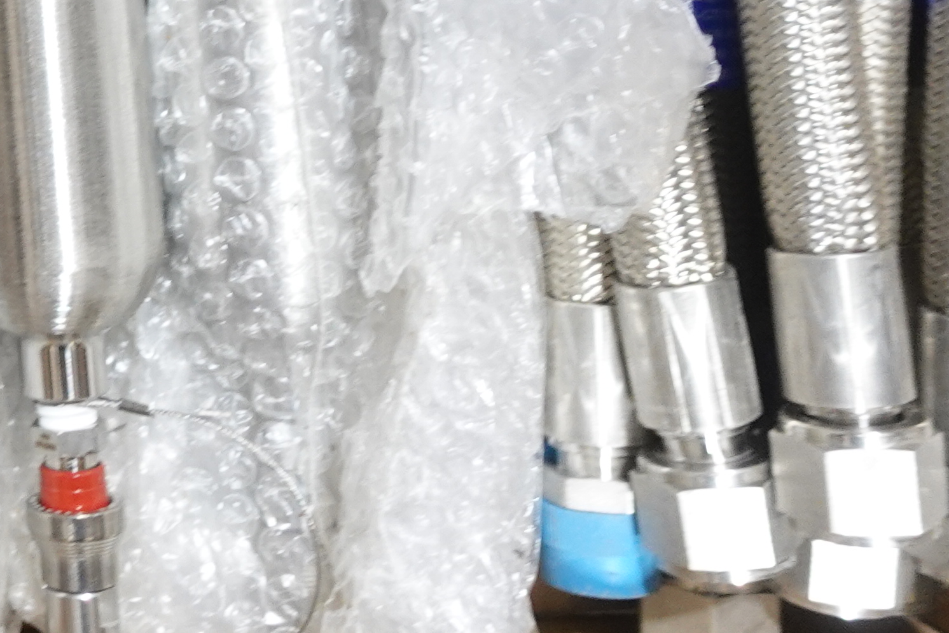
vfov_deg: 14.5
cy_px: -324
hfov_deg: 20.9
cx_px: -303
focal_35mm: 88
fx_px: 2320
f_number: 1.8
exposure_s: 1/30
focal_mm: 8.8
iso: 400
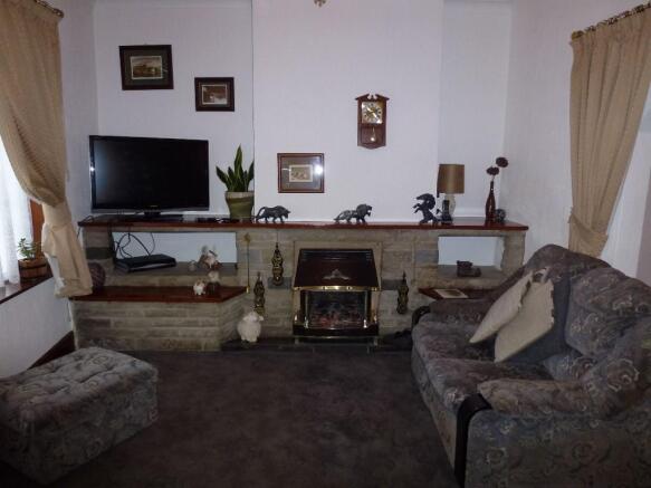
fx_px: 451
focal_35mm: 24
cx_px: 326
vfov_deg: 56.8
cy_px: 244
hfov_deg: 71.6
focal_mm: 4.3
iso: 250
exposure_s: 1/60
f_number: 3.3
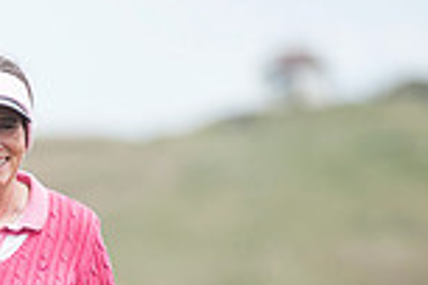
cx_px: -322
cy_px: 436
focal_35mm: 1135
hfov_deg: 1.8
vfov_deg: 1.2
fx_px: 13493
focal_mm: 300
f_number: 5.6
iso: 400
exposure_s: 1/3200
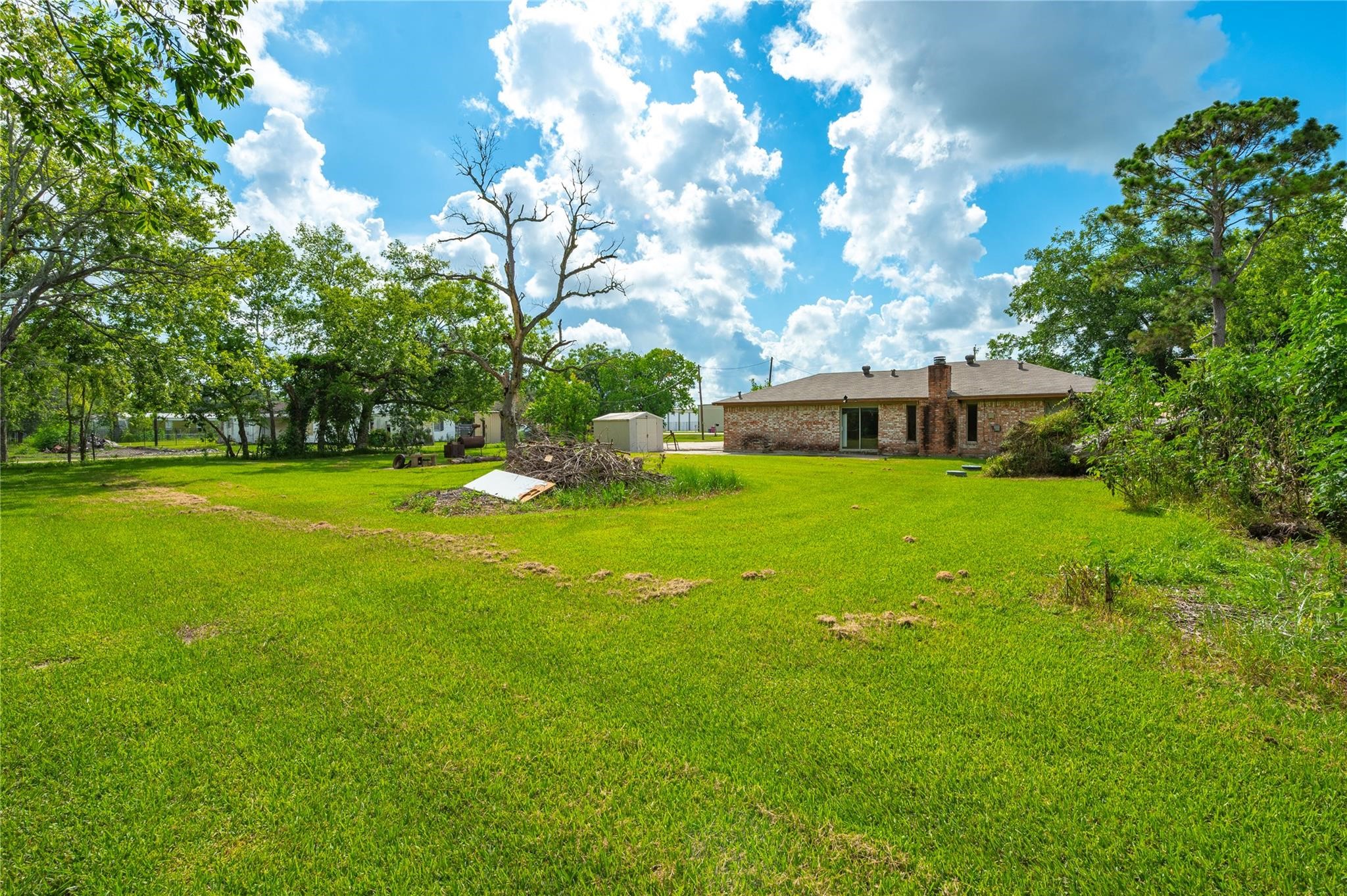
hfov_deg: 93.3
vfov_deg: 70.3
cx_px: 674
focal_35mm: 17
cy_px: 448
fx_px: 636
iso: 125
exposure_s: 1/200
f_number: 13
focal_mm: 17
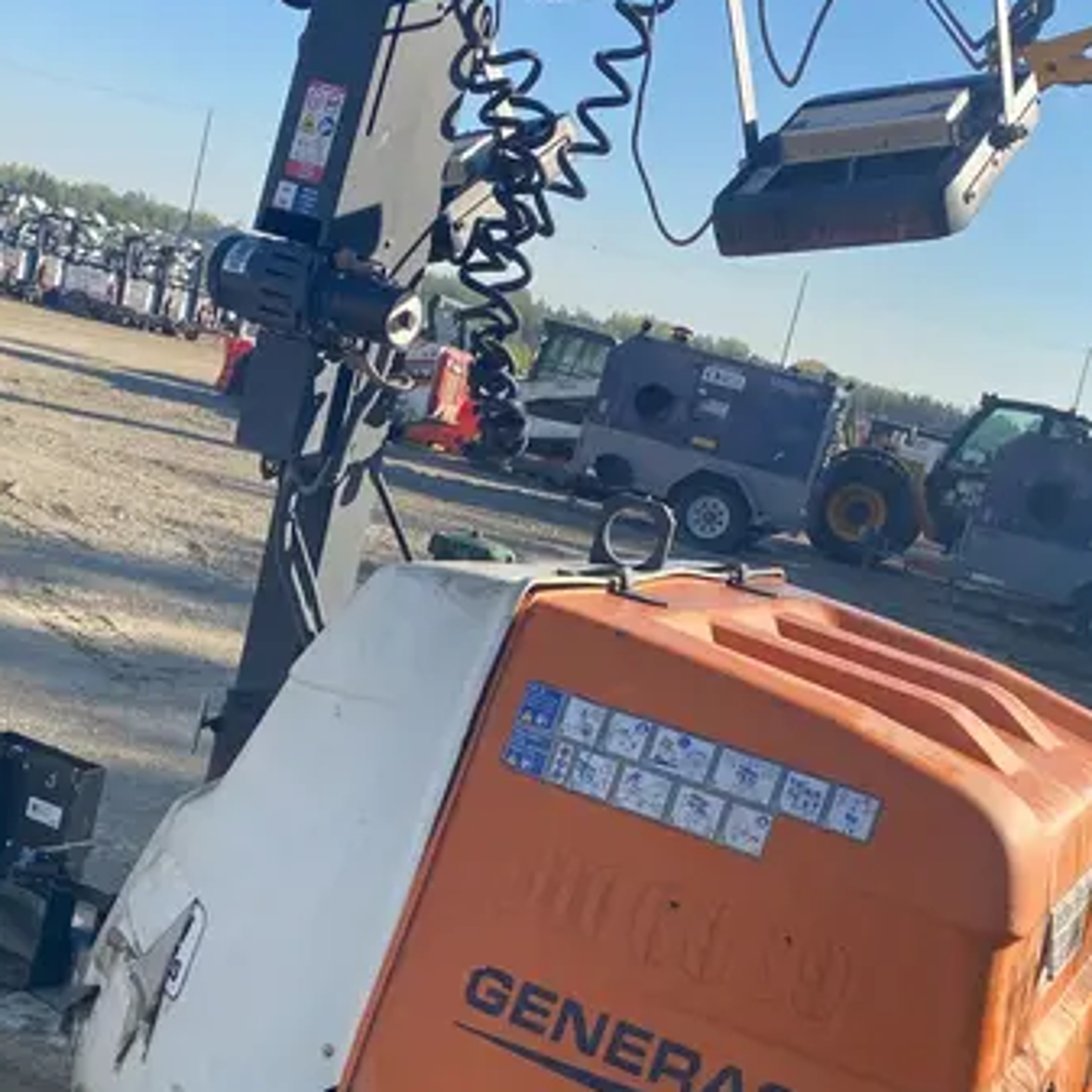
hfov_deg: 34.0
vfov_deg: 33.8
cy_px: 702
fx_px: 1785
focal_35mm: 50
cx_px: 470
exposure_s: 1/1838
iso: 32
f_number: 1.8
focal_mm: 4.25
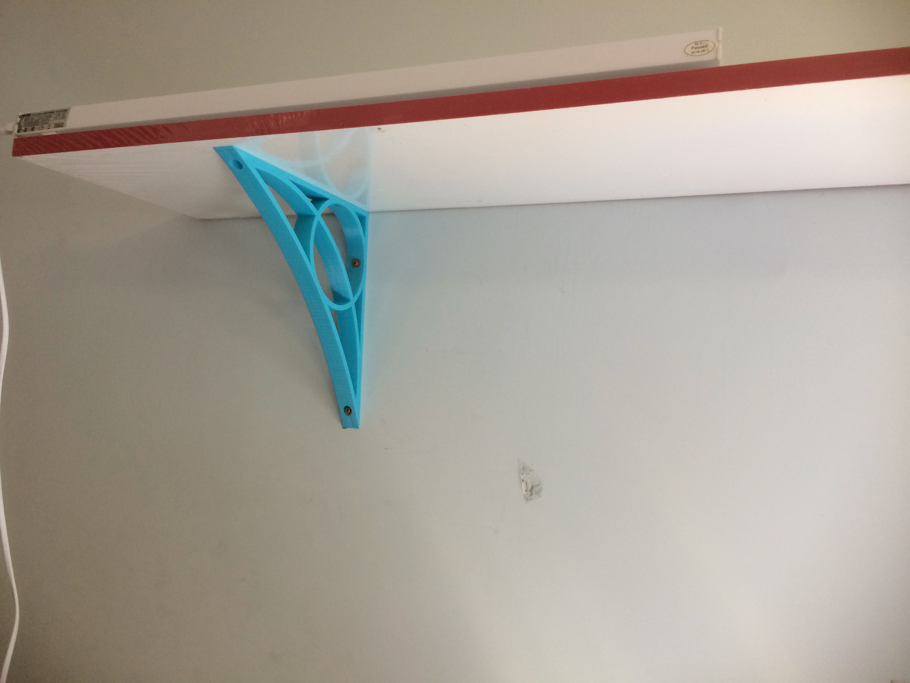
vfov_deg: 48.2
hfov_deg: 61.7
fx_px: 762
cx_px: 455
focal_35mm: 29
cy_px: 342
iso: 64
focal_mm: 4.15
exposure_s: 1/30
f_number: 2.2
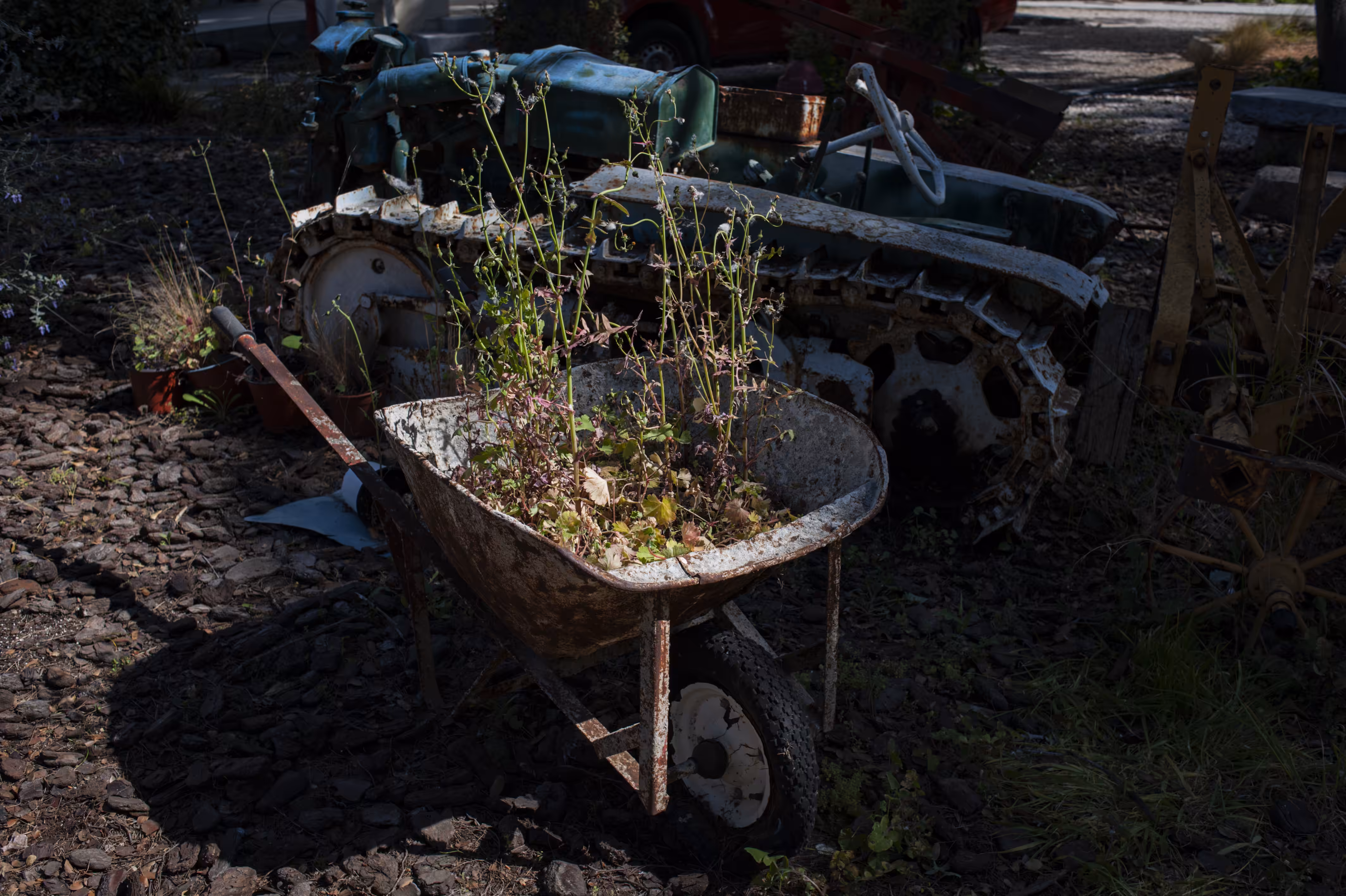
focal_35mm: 35
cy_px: 448
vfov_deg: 37.8
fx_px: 1308
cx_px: 673
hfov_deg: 54.5
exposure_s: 1/400
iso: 200
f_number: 8
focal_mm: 35
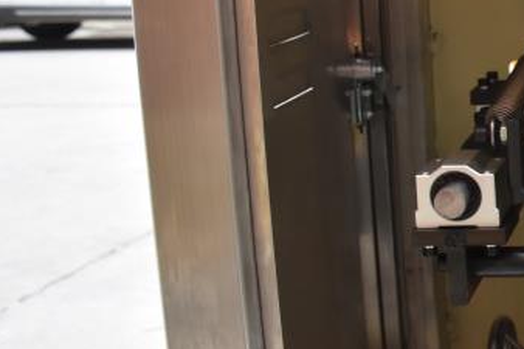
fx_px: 1164
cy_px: 79
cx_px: 772
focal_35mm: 80
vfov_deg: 16.9
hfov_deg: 21.5
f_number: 5
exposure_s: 1/100
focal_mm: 18
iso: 1000
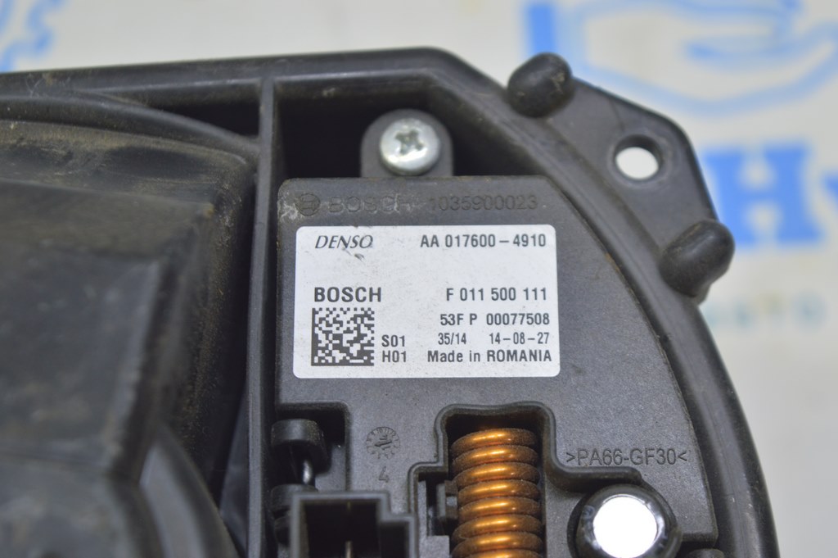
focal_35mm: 82
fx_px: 1919
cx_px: 419
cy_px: 279
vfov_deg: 16.5
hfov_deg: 24.6
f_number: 5.6
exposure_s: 1/20
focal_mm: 55
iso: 400
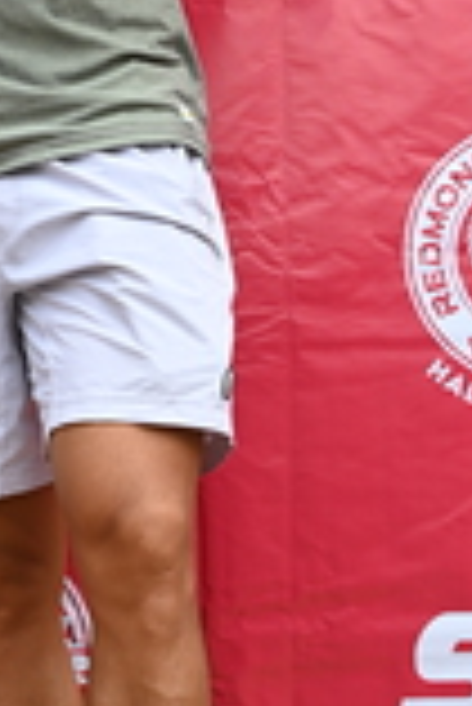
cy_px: 306
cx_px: -236
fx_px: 3434
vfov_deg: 11.7
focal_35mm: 175
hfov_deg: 7.7
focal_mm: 50
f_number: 5.6
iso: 140
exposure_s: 1/250
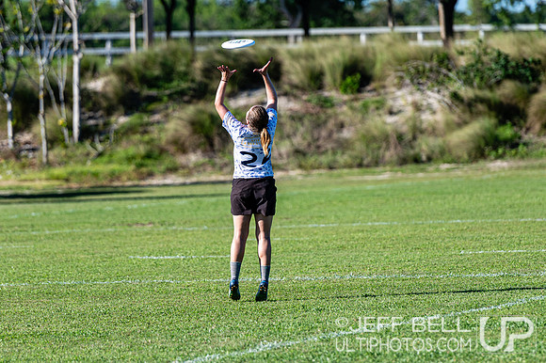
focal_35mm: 300
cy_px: 182
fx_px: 4547
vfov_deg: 4.6
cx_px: 273
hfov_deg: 6.9
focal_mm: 200
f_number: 3.2
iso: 100
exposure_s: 1/1250
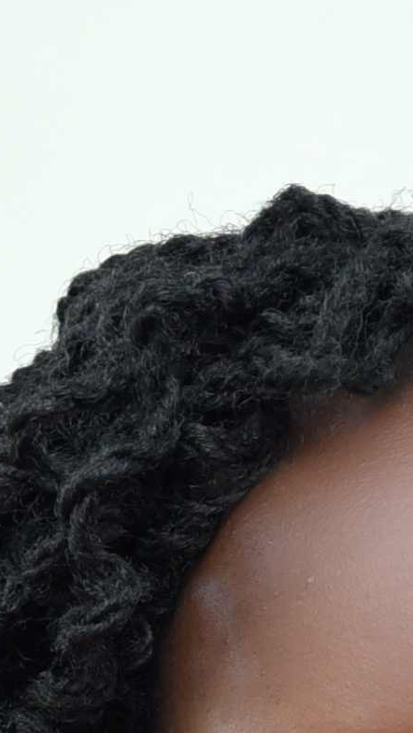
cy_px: 1159
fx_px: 10311
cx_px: 311
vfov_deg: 4.1
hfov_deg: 2.3
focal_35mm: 530
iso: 1000
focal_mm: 66
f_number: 4
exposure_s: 1/250
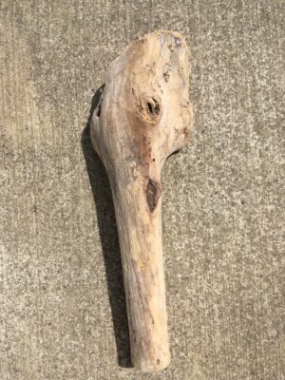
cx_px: 142
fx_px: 318
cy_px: 190
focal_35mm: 29
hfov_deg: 48.2
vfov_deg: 61.7
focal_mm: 4.15
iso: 25
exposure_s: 1/2849
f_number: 2.2
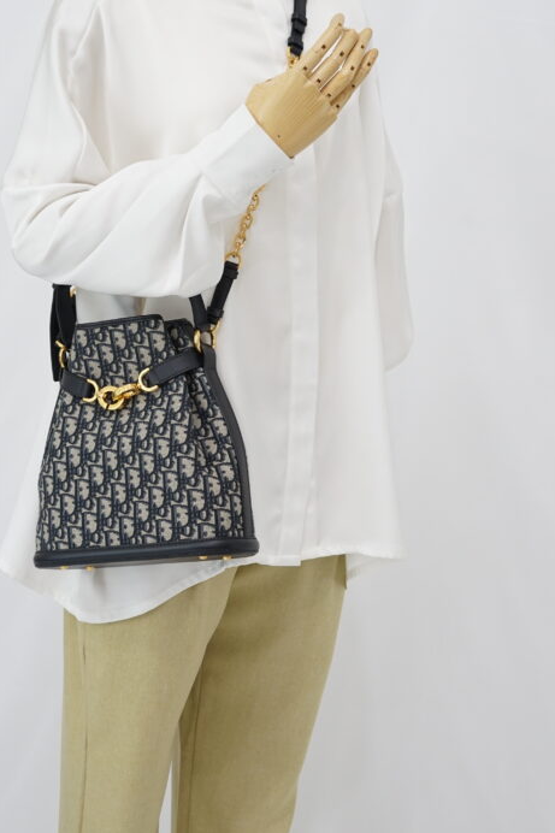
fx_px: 1712
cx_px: 233
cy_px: 337
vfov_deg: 27.3
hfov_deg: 18.4
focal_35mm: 74
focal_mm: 50
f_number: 6.3
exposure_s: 1/8
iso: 640
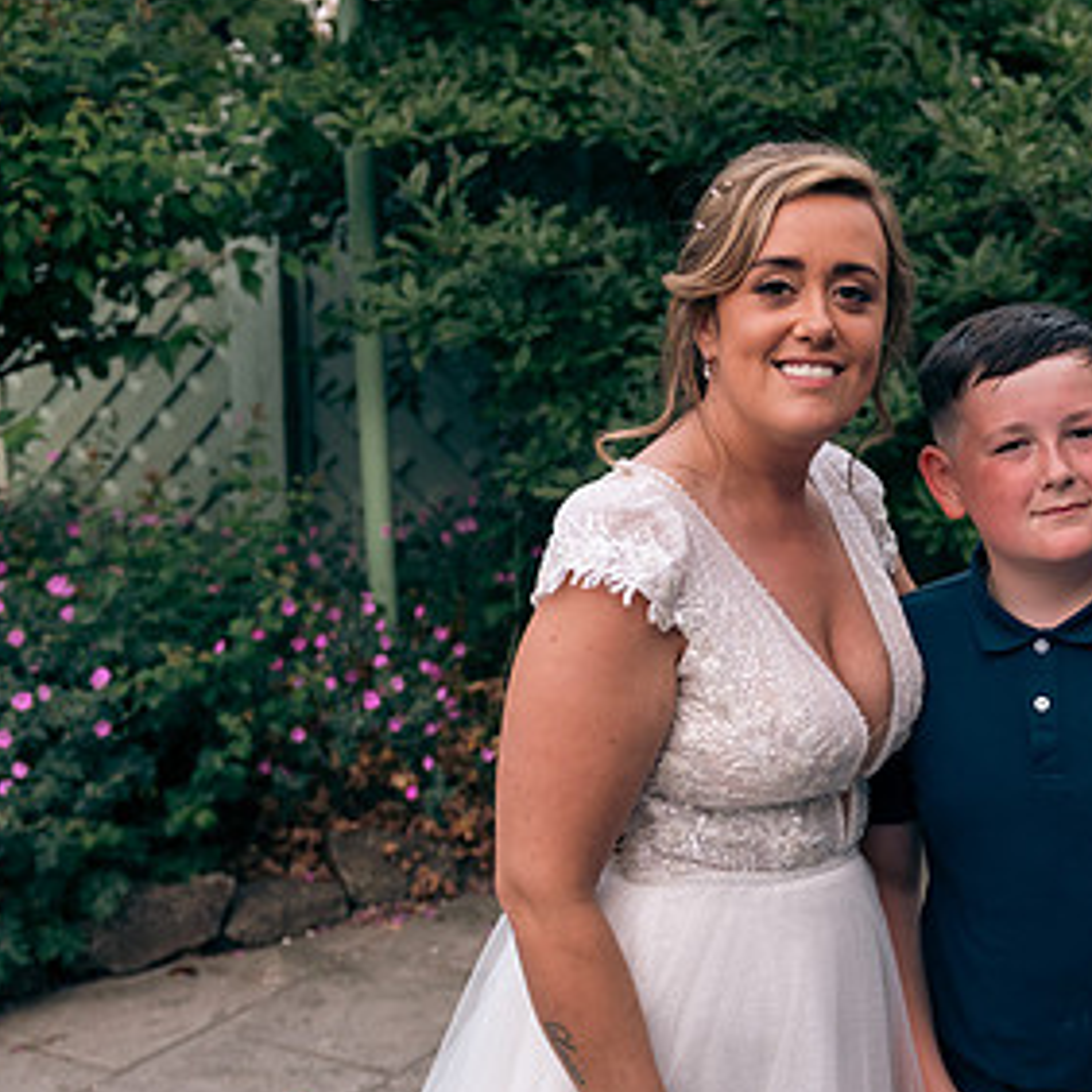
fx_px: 1999
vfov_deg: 30.4
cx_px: 817
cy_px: 687
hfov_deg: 30.1
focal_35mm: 56
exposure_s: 1/160
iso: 200
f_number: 3.5
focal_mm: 32
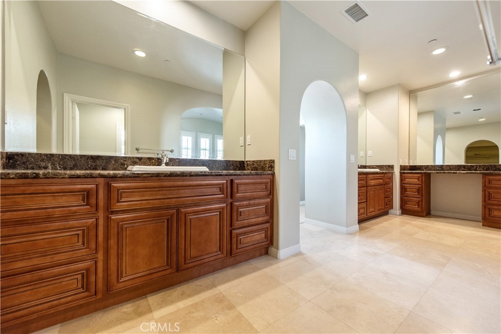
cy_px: 167
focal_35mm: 14
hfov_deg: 104.2
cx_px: 250
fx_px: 195
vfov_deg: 81.2
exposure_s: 1/60
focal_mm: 14
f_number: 3.5
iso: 800
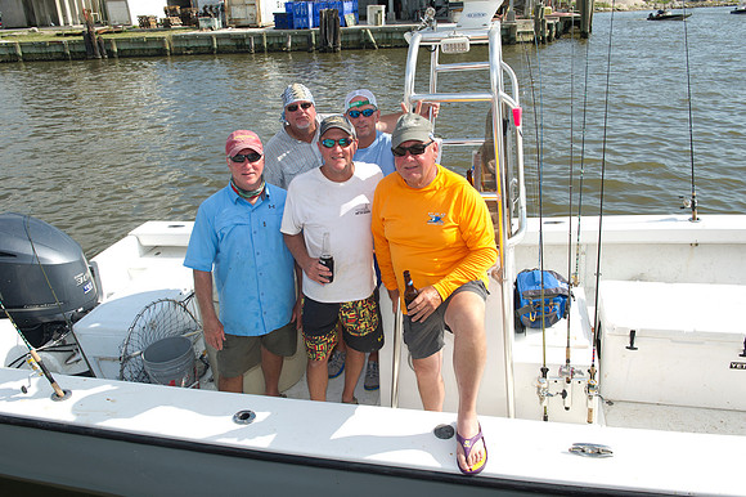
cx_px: 373
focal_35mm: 29
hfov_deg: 63.7
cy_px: 248
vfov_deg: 44.9
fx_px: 601
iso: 125
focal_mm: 29
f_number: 8
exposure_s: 1/250
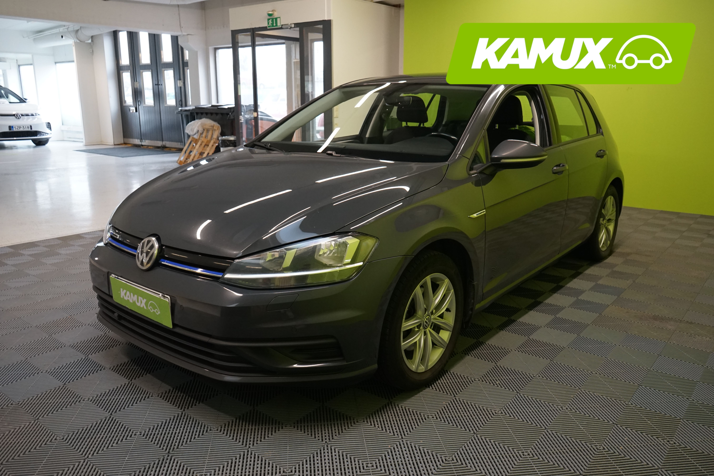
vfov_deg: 46.4
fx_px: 555
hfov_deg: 65.5
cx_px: 357
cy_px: 238
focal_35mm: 28
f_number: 7.1
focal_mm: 28
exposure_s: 1/30
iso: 2000
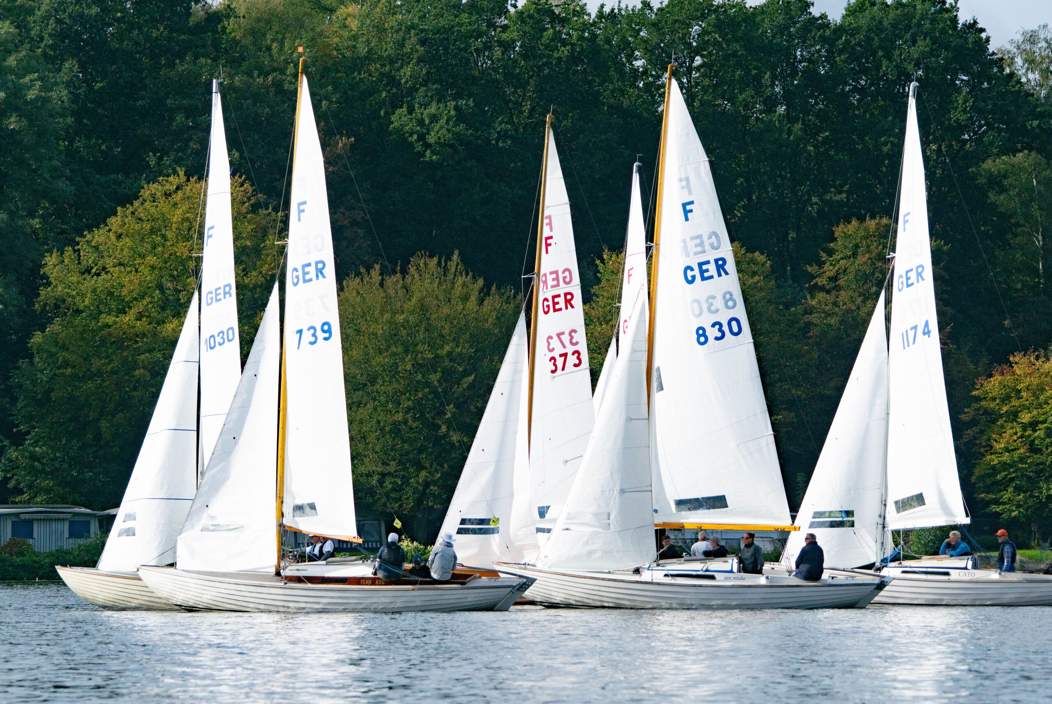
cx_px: 527
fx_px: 7436
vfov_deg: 5.4
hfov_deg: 8.1
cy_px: 344
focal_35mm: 254
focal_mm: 160
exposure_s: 1/4000
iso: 400
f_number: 5.6
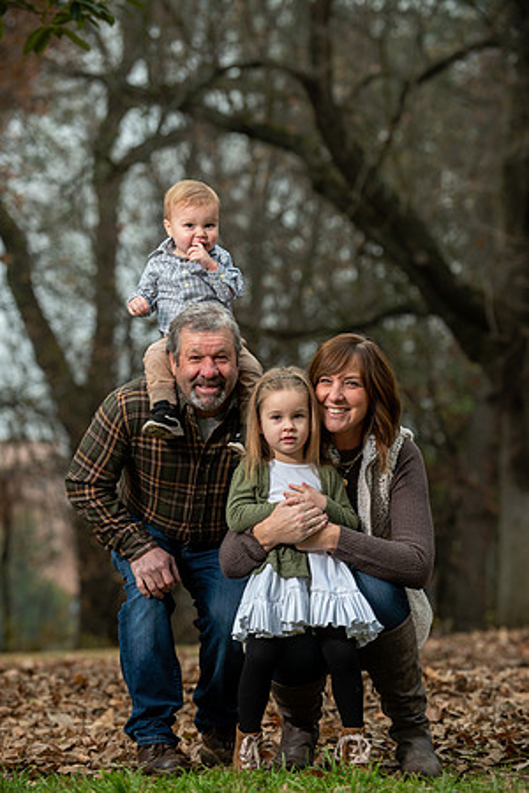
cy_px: 396
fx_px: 2865
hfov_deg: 10.5
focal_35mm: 130
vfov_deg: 15.8
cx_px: 264
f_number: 4
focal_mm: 130
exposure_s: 1/125
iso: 200
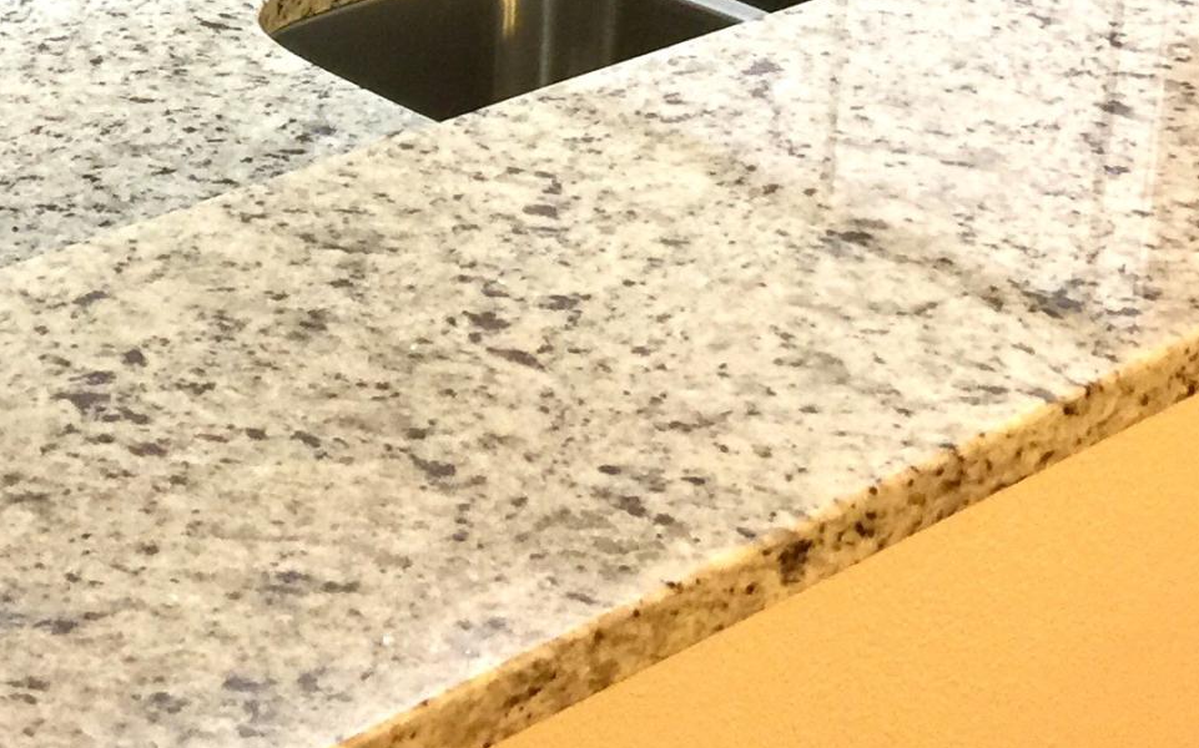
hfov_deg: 21.3
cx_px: 185
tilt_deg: -13.3
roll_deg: -1.0
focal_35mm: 96
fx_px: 3136
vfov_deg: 12.9
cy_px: -398
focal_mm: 4.15
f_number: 2.2
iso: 40
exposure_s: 1/15
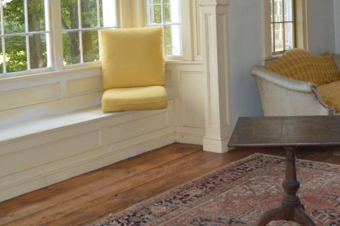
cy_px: 35
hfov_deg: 34.9
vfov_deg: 23.7
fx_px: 528
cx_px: 256
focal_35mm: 56
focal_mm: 18
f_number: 4
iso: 200
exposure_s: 1/125
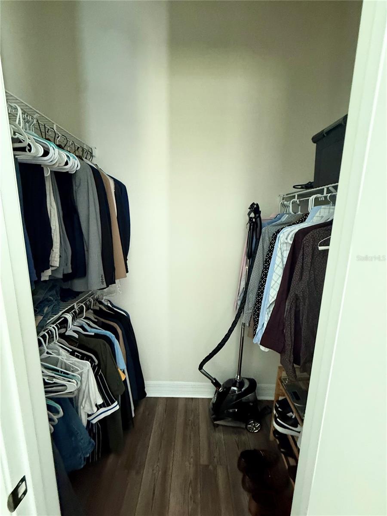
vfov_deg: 102.1
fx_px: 209
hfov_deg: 85.7
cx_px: 194
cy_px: 258
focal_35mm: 14
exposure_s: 1/47
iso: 640
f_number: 2.2
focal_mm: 2.22
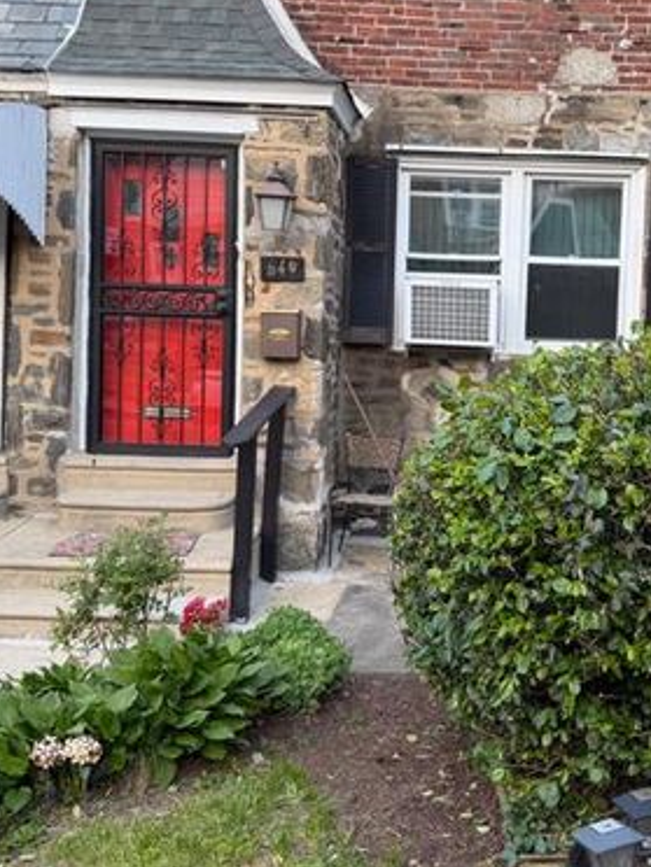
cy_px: 379
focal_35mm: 43
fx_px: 1078
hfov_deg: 32.9
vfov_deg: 43.8
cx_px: 490
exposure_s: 1/121
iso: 80
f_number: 1.78
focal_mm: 6.76
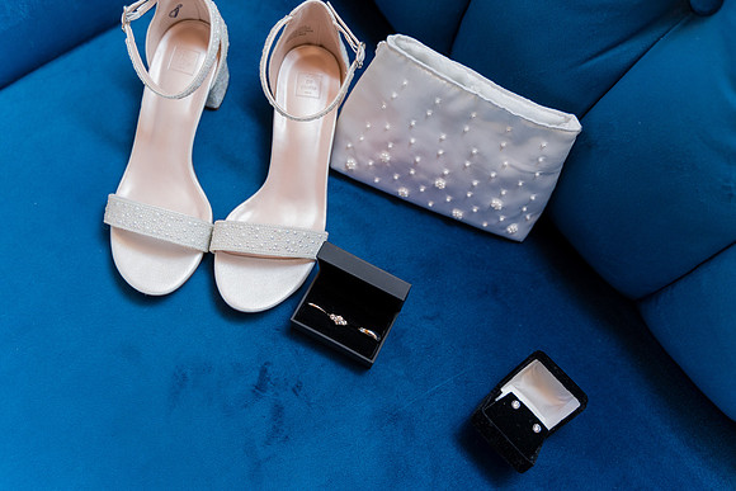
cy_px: 246
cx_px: 368
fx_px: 695
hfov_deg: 55.8
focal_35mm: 34
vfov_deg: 38.9
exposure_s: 1/125
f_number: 2.8
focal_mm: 34
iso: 800
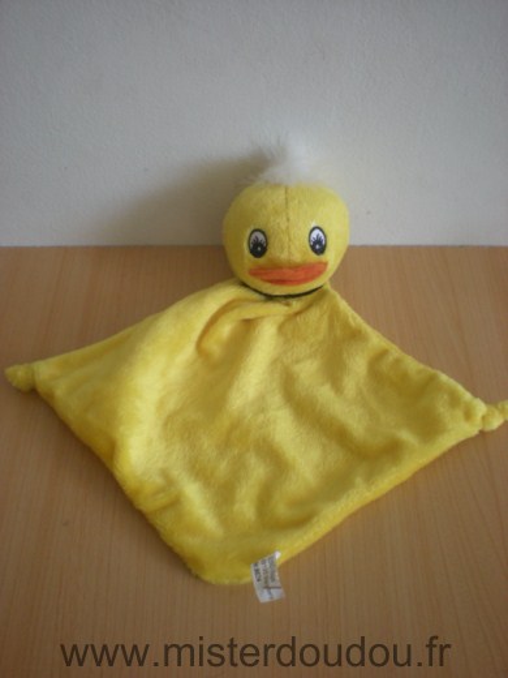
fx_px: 744
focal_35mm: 38
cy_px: 339
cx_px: 254
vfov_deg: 49.0
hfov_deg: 37.7
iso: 200
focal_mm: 6.3
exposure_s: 1/40
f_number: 3.1
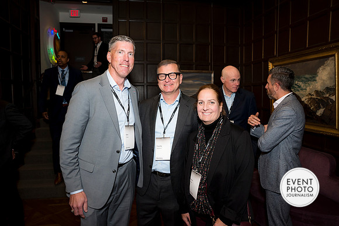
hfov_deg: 72.9
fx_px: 229
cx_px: 170
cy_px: 113
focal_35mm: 24
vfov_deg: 52.5
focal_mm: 24
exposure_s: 1/125
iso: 800
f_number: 5
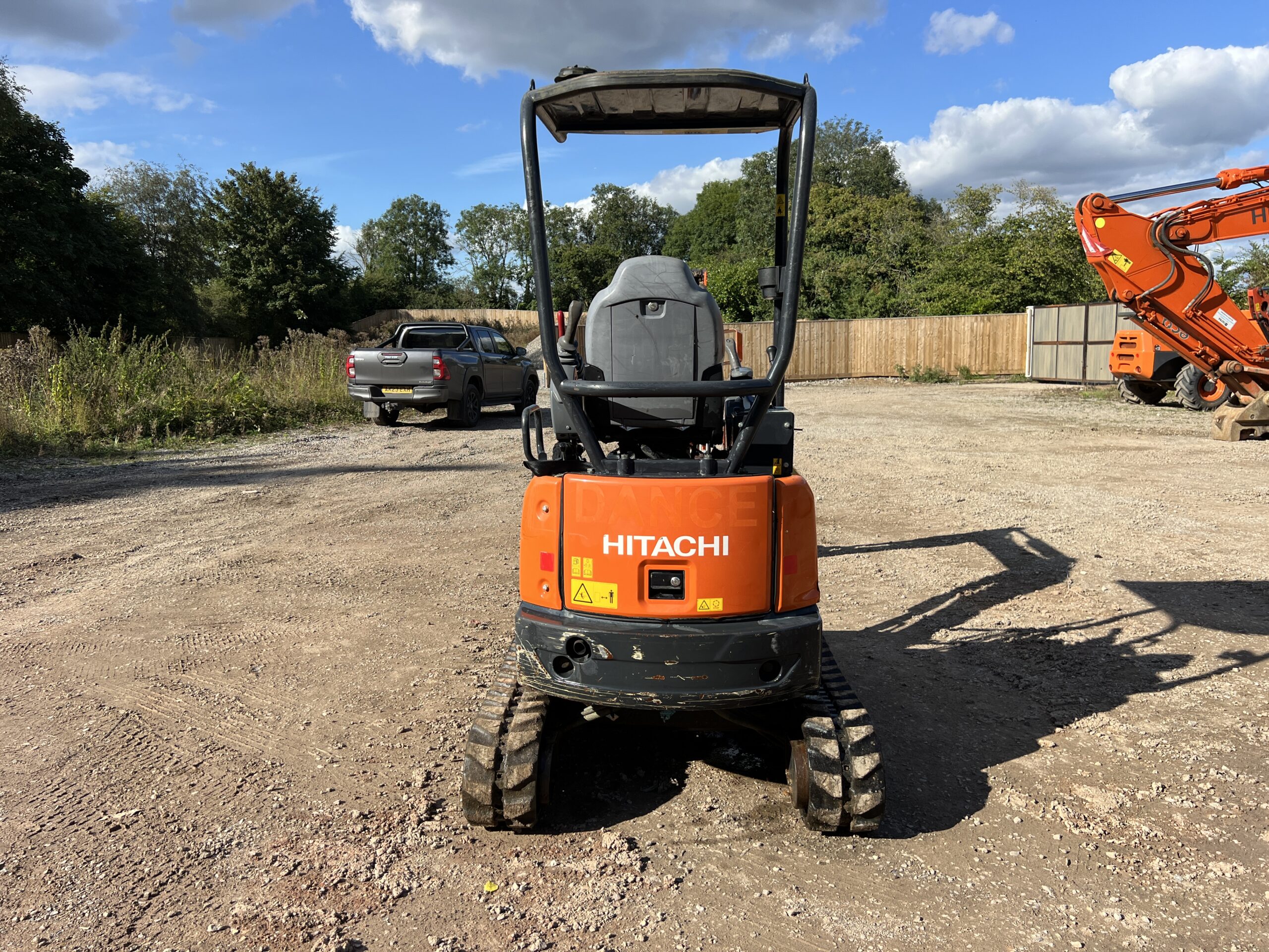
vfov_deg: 53.1
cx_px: 634
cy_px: 476
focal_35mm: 26
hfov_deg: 67.3
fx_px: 953
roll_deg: +2.3
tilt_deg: -6.2
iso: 50
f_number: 1.5
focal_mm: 5.7
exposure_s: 1/3460
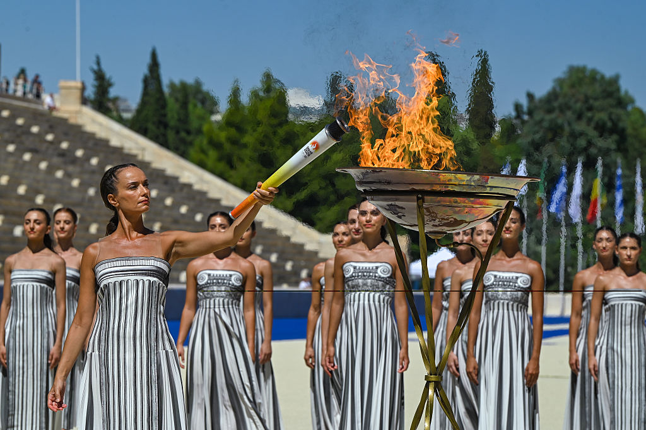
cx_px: 323
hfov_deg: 10.3
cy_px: 215
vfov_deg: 6.9
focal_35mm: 200
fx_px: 3586
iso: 200
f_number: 10
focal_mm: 200
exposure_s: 1/1250
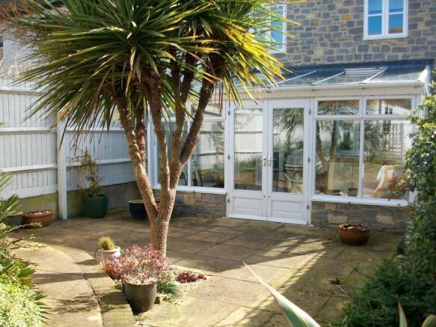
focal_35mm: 34
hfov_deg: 54.0
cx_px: 218
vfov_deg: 41.8
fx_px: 428
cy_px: 164
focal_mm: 5.7
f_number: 2.8
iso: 80
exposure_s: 1/400
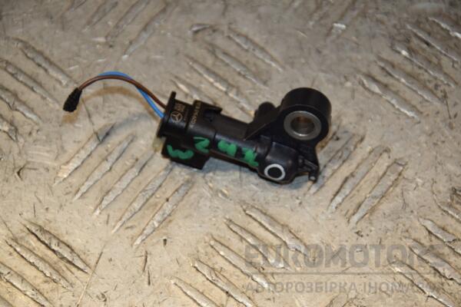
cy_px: 154
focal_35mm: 158
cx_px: 230
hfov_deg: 13.0
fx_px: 2017
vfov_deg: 8.7
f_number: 8
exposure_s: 1/200
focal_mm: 105
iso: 800
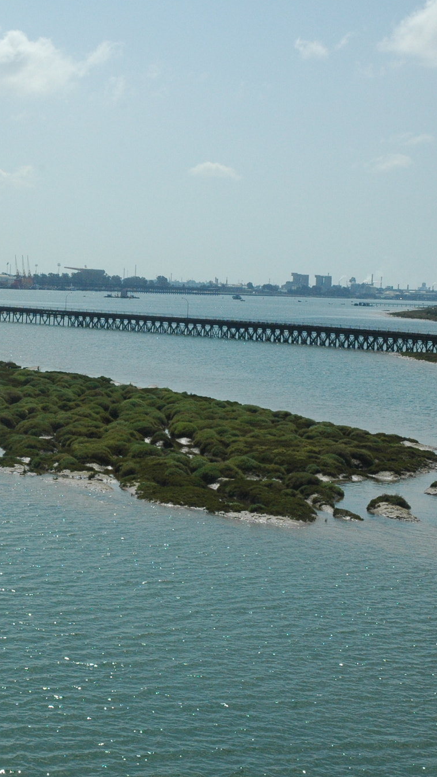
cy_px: 388
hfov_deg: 14.7
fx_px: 1669
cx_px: -9
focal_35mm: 81
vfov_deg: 26.2
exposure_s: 1/800
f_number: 14
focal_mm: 34
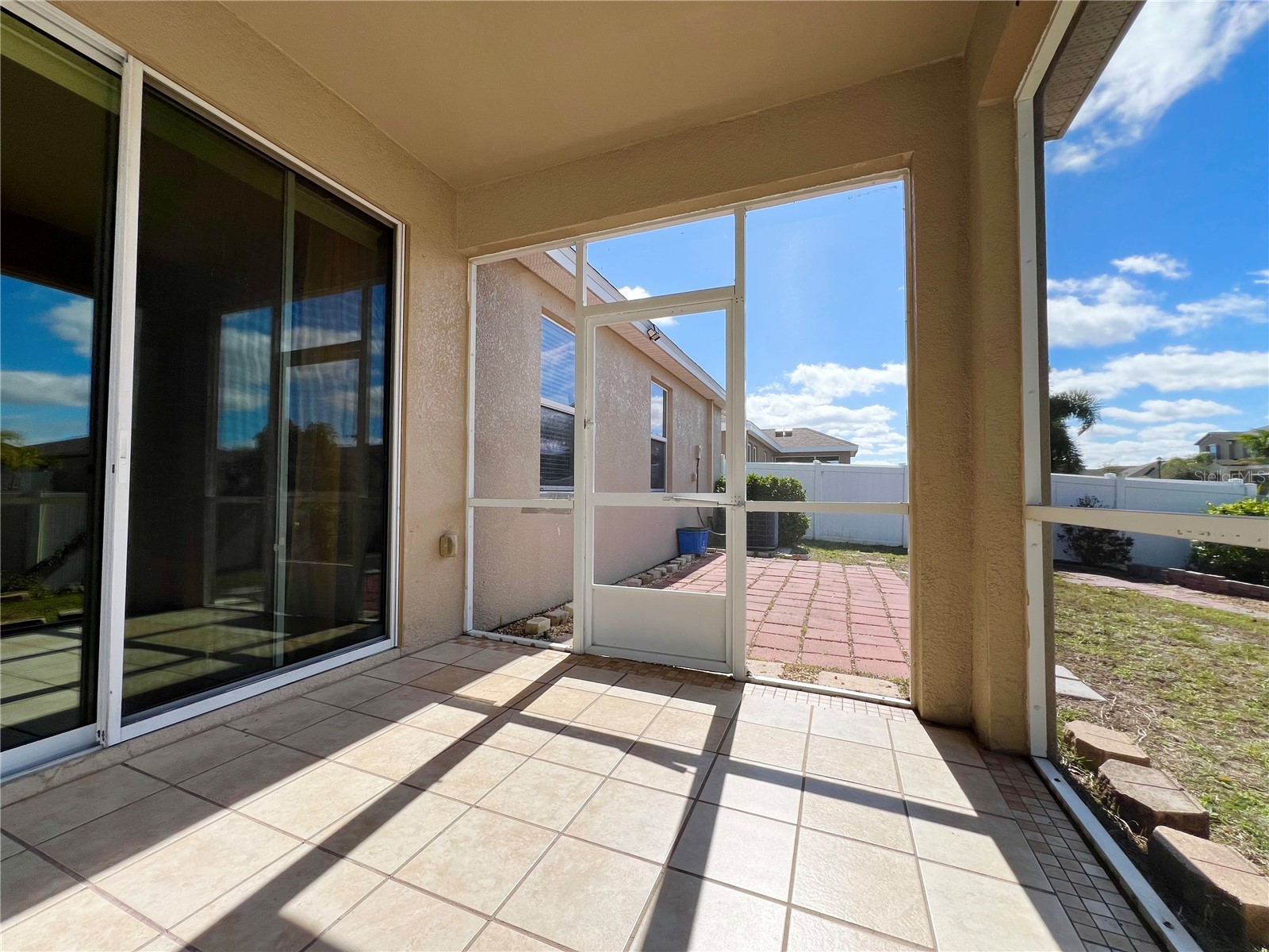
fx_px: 477
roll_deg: +0.0
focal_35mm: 13
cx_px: 634
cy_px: 476
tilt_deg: +1.6
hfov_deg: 106.2
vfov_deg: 89.9
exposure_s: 1/1014
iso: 32
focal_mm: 1.57
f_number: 1.8
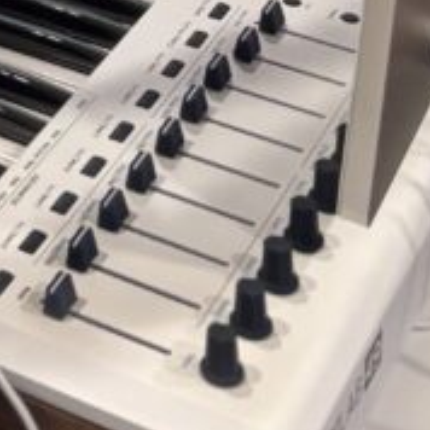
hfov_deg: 12.0
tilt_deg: -10.0
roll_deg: +0.4
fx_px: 1855
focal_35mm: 132
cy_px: -710
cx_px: -370
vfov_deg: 10.6
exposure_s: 1/50
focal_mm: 5.96
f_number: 1.6
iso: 100
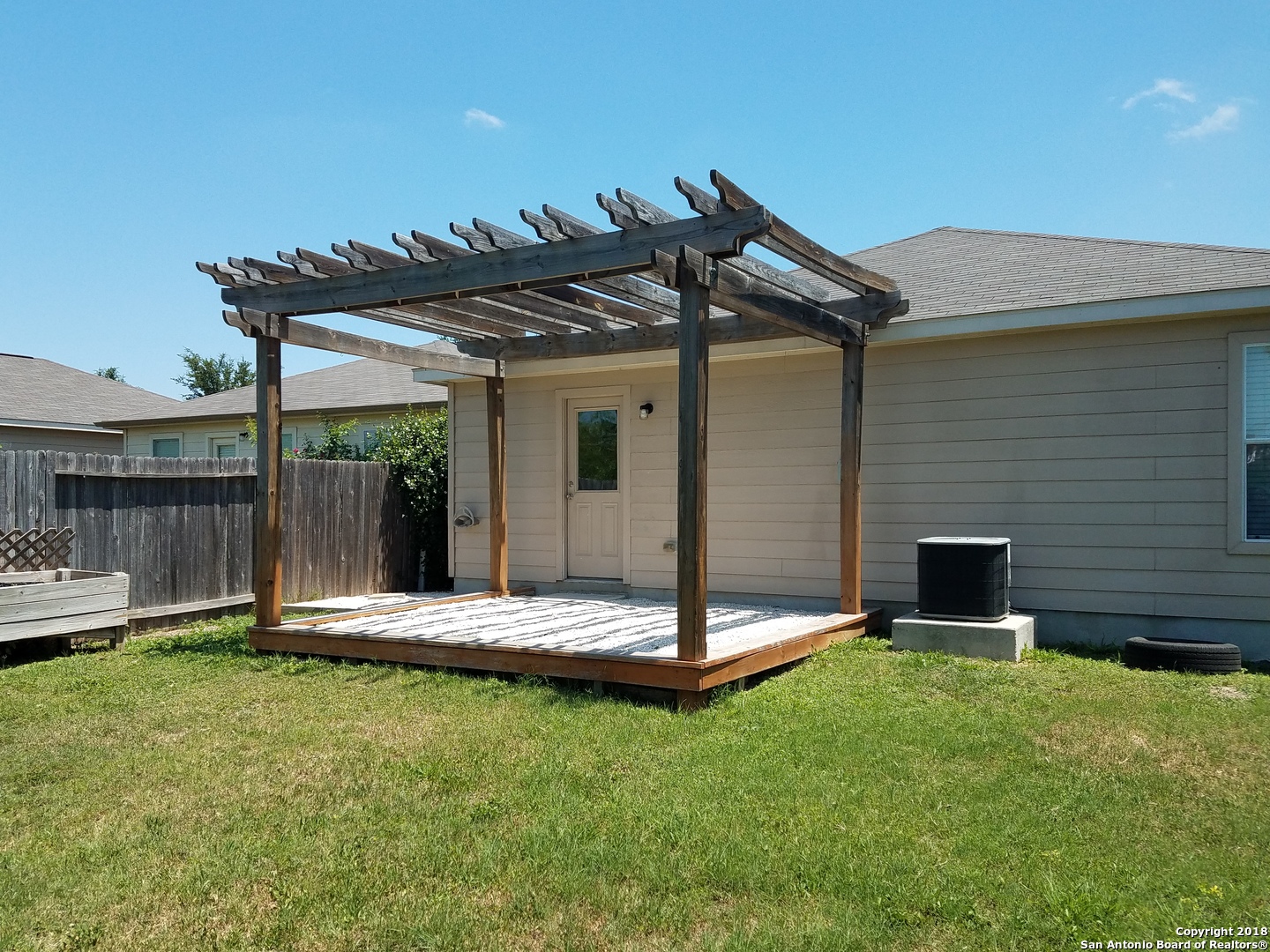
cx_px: 635
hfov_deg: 67.3
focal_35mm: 26
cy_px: 476
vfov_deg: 53.1
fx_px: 954
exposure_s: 1/1664
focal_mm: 4.2
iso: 40
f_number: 1.7
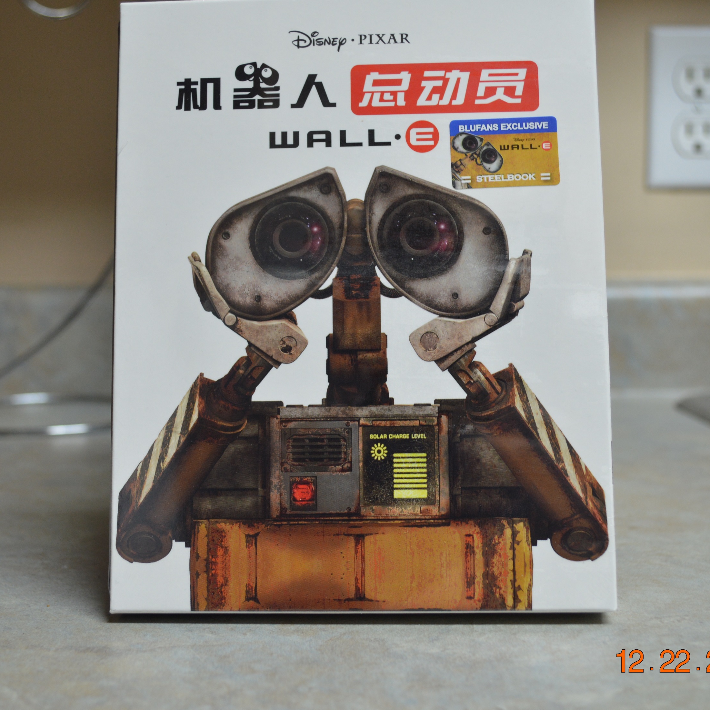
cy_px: 352
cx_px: 327
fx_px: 1091
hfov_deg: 36.0
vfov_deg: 36.1
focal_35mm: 47
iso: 400
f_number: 4
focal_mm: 24
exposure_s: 1/20
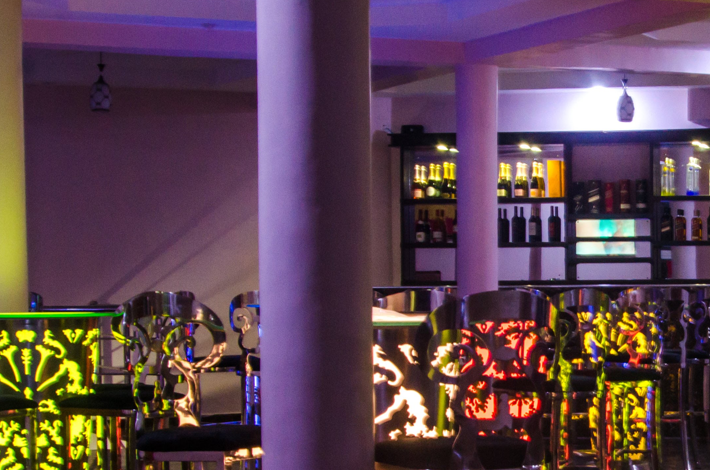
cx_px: 694
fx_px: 1889
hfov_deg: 20.7
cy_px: 339
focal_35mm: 96
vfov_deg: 14.1
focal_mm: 28
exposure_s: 1/1.67
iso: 1000
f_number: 10
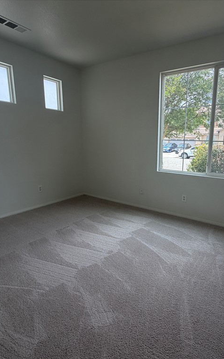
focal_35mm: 20
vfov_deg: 85.1
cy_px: 180
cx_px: 146
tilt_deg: -11.9
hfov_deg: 58.5
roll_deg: -1.7
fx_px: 195
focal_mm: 2.22
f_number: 2.2
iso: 64
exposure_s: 1/193
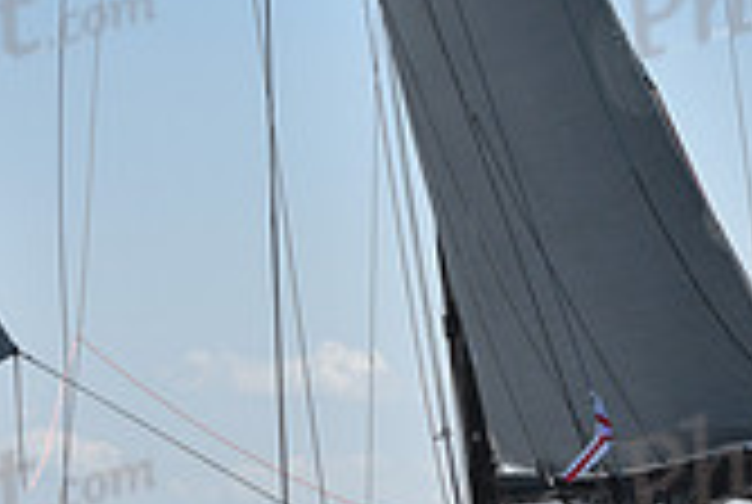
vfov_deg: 5.3
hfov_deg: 7.9
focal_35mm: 260
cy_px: 241
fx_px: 5441
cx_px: 392
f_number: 10
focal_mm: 75
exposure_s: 1/1250
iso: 320
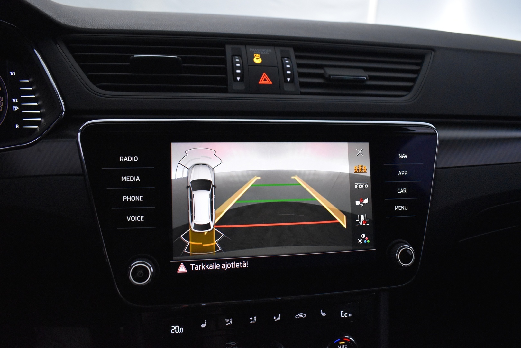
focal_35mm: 27
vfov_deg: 47.9
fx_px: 391
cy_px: 174
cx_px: 260
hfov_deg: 67.4
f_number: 4
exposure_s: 1/125
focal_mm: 18
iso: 3200
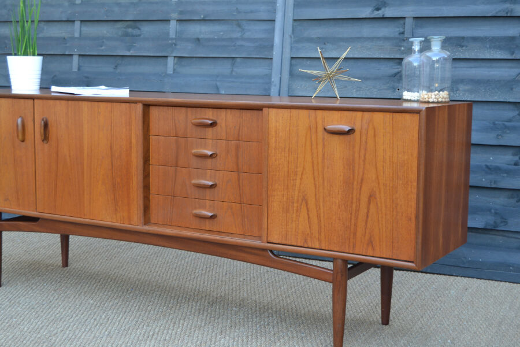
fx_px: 823
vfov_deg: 23.8
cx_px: 260
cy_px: 174
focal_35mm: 57
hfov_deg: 35.1
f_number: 4.8
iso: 400
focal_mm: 38
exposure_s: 1/80
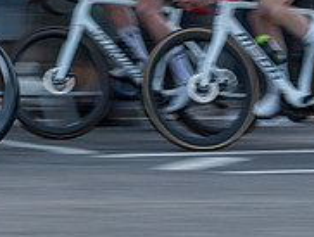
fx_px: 1907
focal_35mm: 210
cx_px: -61
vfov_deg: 7.1
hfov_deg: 9.3
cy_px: 41
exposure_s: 1/80
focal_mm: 67
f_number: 9
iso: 1250
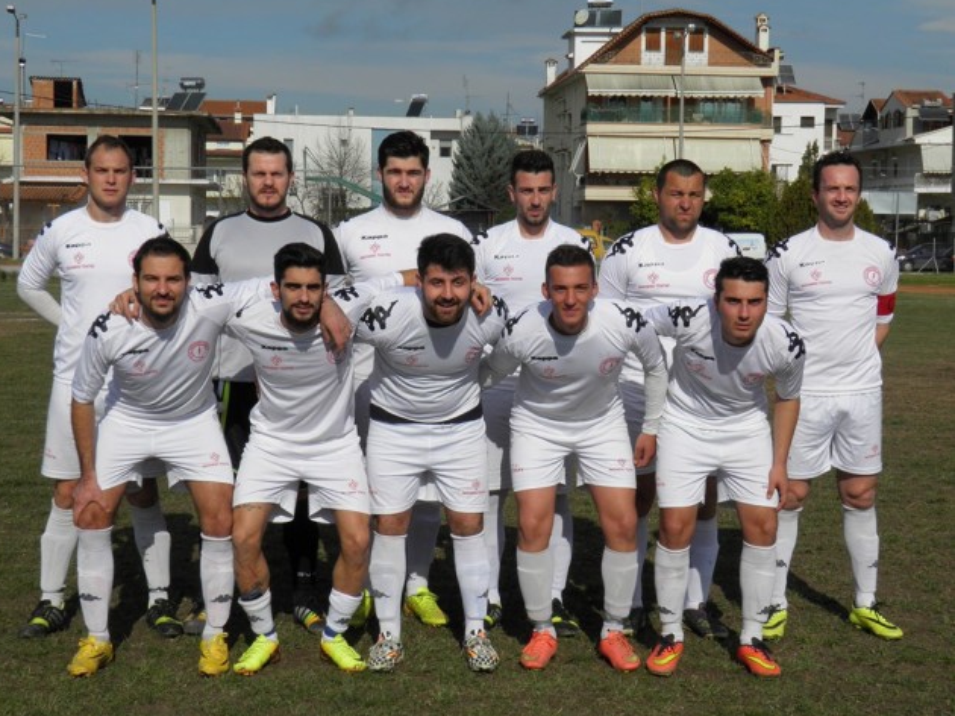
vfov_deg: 22.6
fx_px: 1793
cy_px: 353
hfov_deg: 29.8
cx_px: 456
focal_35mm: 65
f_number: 6
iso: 50
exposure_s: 1/800
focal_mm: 11.2
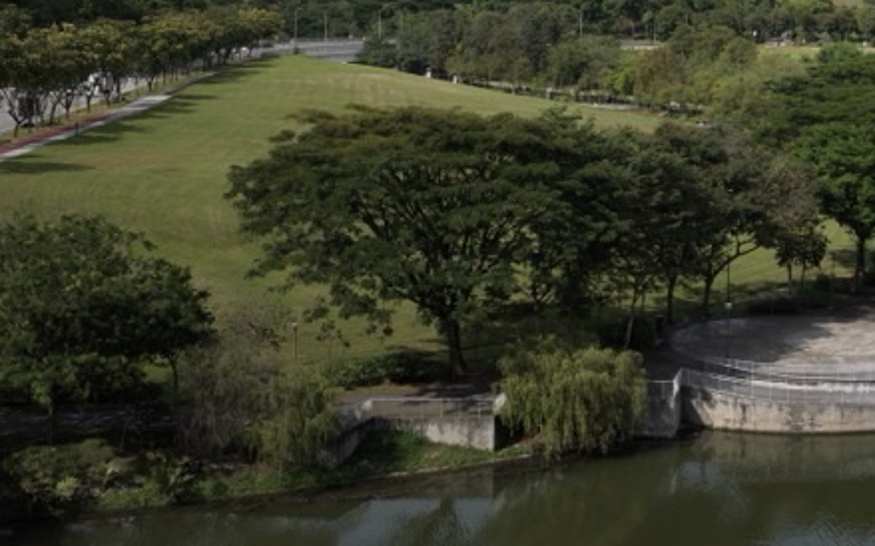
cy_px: -12
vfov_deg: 18.6
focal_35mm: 68
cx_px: 791
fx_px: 1621
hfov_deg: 29.0
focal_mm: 28
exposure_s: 1/1000
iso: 200
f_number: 5.6
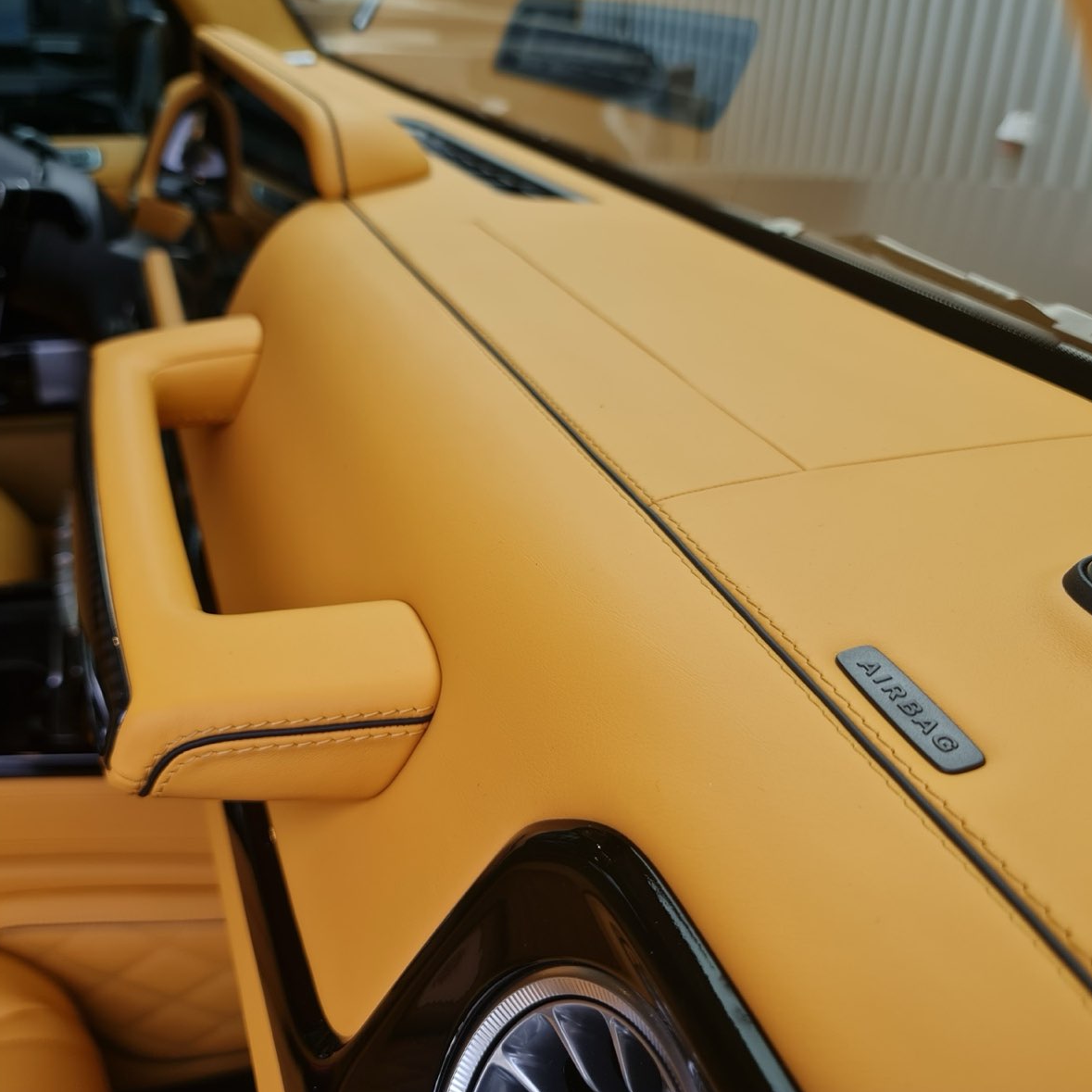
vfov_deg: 54.0
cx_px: 454
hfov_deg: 53.8
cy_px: 540
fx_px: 1071
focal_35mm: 30
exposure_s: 1/133
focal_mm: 7
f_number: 1.8
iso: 50
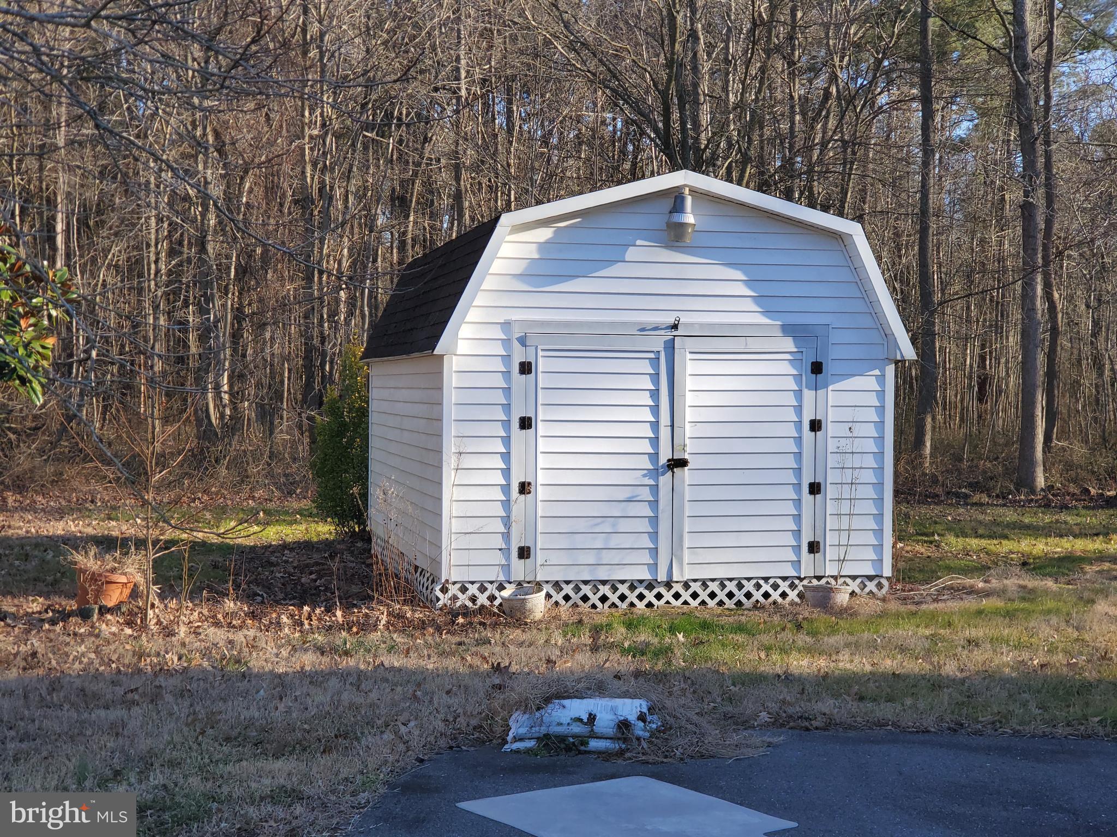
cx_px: 558
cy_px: 418
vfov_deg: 28.0
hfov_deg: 36.8
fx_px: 1678
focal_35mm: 52
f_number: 2.4
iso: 50
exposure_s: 1/292
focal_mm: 6
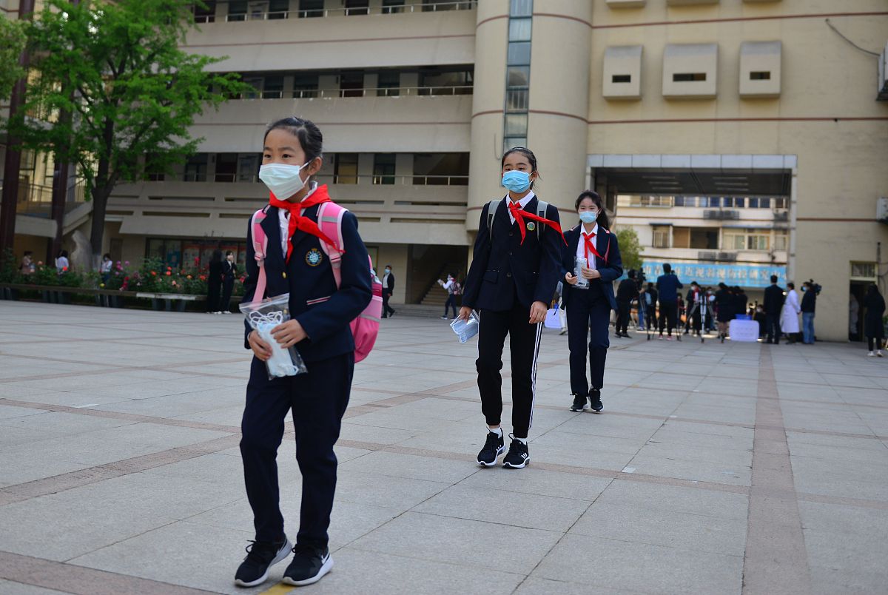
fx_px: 790
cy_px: 298
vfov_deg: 41.2
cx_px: 444
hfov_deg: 58.6
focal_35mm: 32
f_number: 2.8
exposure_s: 1/1250
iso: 250
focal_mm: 32
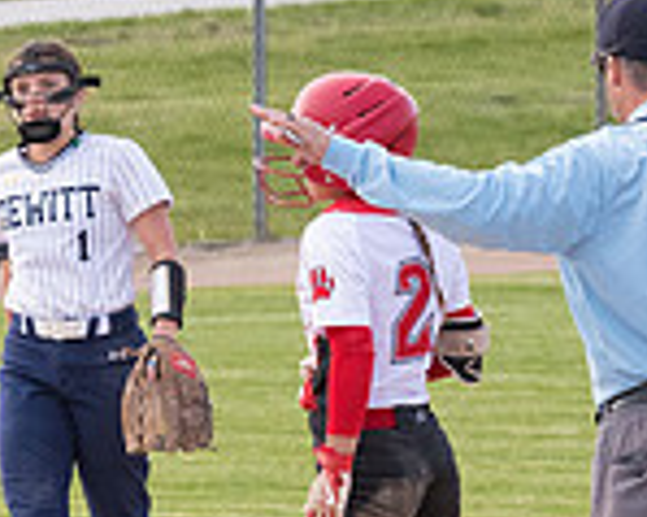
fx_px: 15711
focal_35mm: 821
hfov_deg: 2.4
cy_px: 369
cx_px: -317
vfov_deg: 1.9
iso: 1250
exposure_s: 1/1600
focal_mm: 150
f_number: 5.6
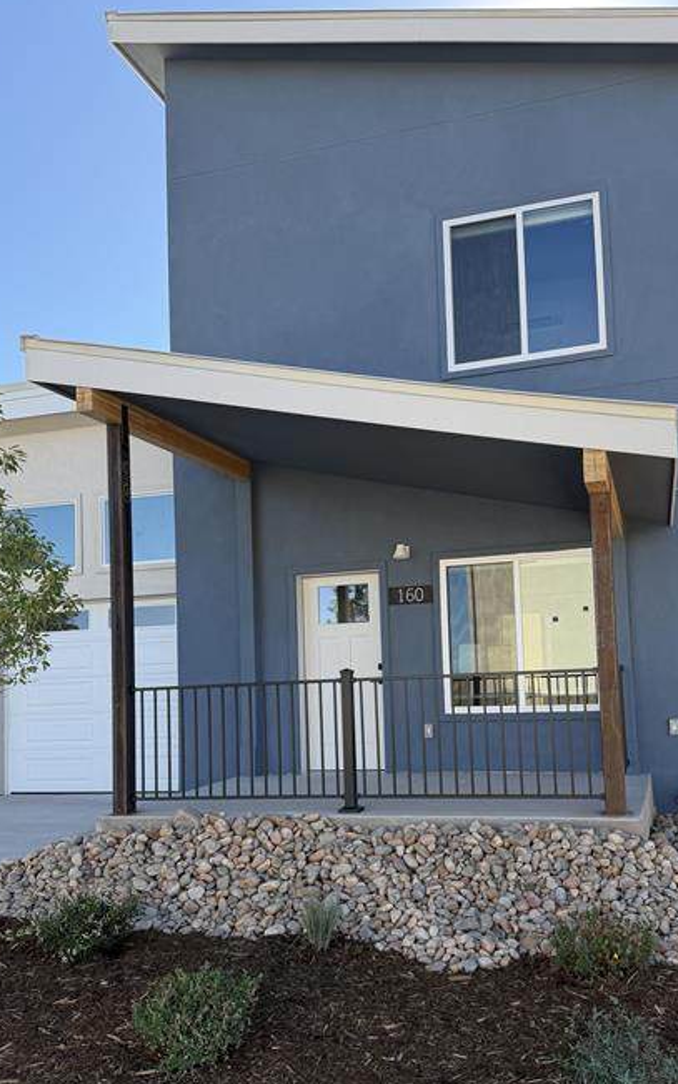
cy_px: 618
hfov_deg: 41.7
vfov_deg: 62.6
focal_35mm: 30
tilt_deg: +4.6
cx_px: 400
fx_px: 887
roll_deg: +2.4
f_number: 1.78
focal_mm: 6.76
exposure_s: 1/1314
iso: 100
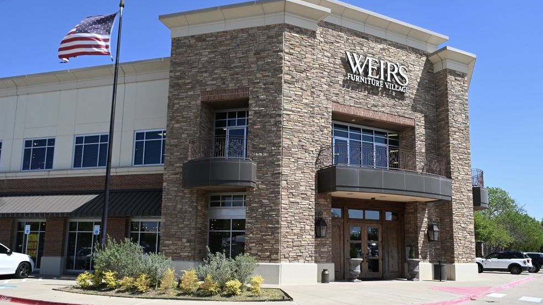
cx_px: 268
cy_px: 171
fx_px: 417
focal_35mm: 29
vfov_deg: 40.1
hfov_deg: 66.1
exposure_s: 1/640
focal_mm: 18
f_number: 10
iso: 400
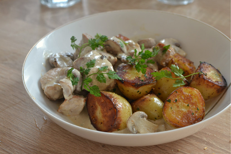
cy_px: 77
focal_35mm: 52
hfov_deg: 37.8
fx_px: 337
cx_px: 116
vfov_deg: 25.8
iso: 400
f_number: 5.6
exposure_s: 1/125
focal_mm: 35
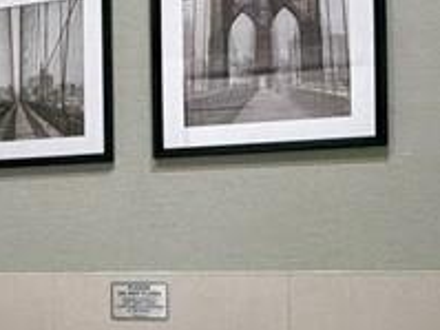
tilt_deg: +2.6
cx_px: -146
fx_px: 915
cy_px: 244
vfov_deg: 20.3
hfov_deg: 23.6
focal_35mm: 72
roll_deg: -0.1
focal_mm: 2.22
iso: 320
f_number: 2.2
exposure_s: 1/83
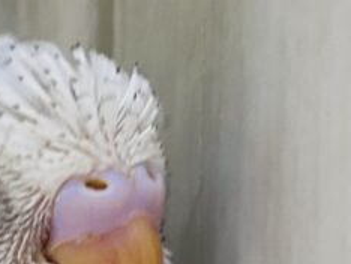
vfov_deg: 10.8
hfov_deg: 13.6
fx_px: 1299
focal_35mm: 128
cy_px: 495
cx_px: -297
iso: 64
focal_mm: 4.25
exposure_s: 1/50
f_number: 1.8
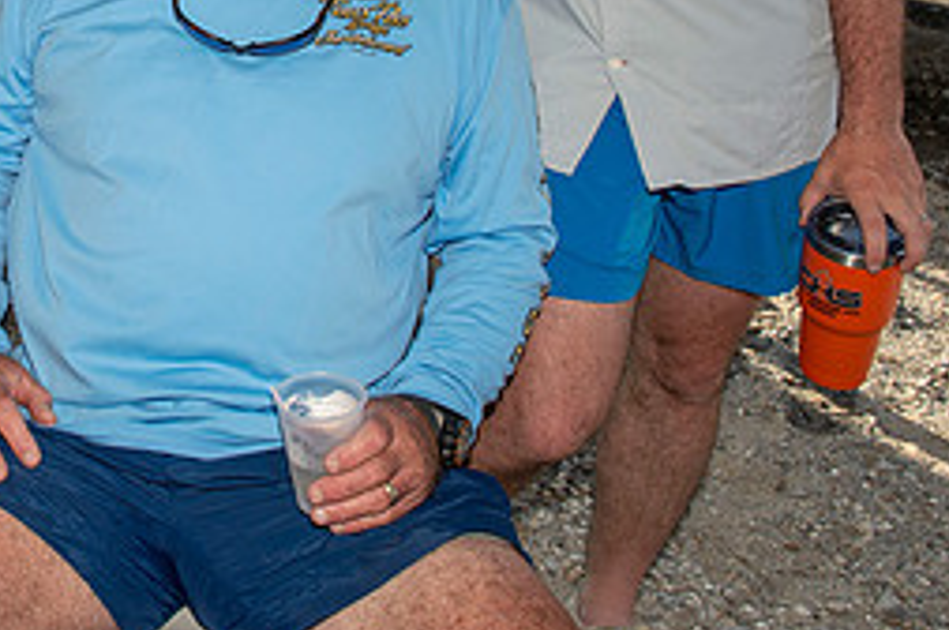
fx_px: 1448
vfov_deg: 23.3
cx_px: 34
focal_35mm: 55
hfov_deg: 33.6
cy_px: -30
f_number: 8
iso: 125
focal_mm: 24
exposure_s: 1/100
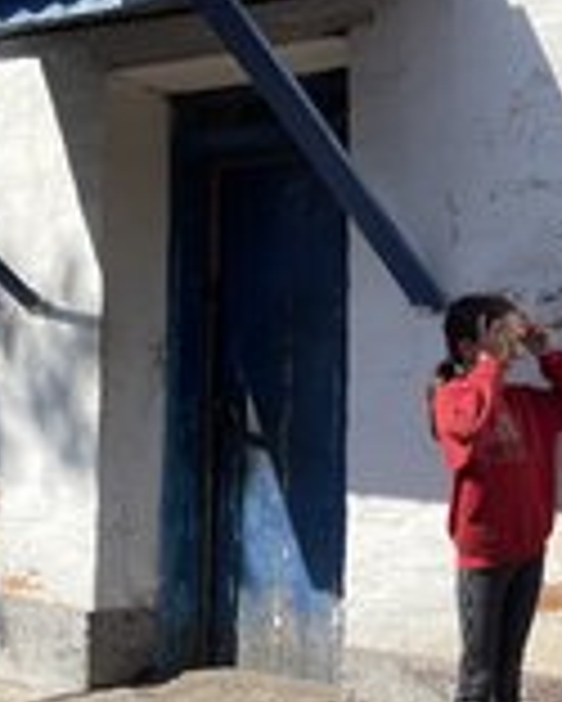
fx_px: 1350
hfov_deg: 22.2
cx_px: 616
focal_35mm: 65
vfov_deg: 29.0
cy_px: 423
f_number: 1.6
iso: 32
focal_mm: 4.2
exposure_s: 1/5291
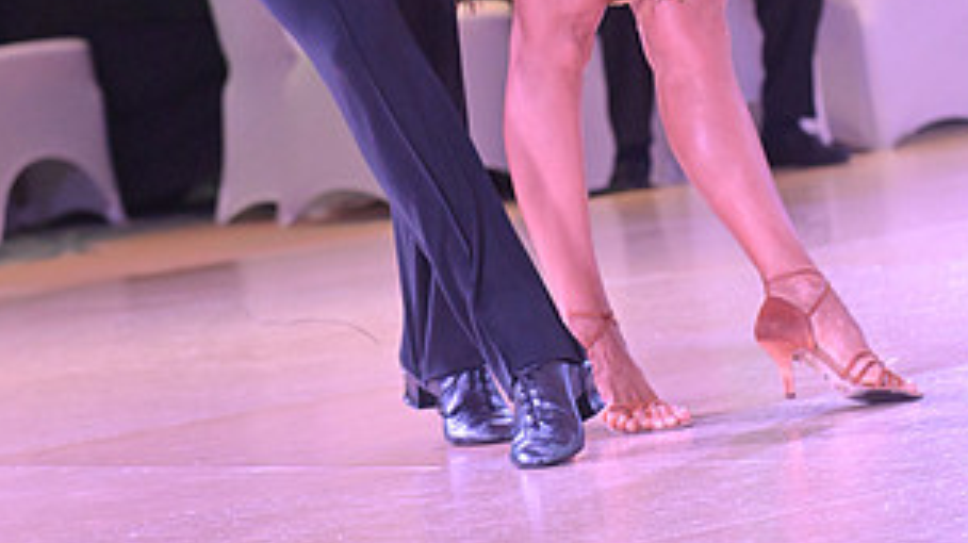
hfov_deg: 8.0
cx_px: 455
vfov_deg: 4.4
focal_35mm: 271
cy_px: -265
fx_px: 6952
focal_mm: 135
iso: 5000
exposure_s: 1/400
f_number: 5
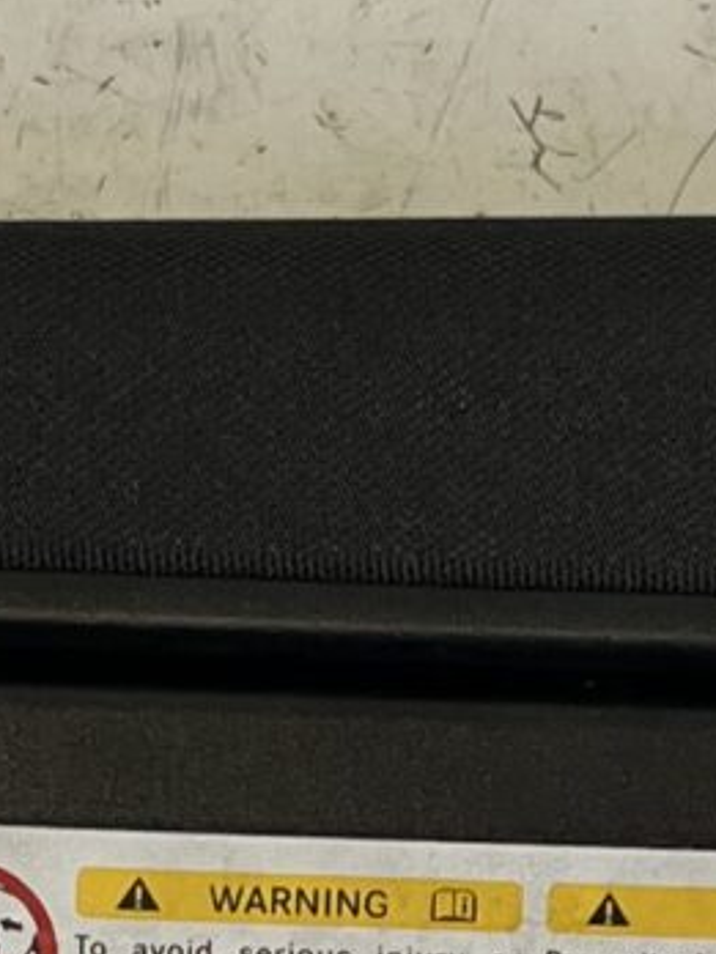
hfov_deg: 7.8
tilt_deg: -78.9
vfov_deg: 9.9
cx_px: 535
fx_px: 5268
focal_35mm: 191
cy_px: 1601
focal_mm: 5.1
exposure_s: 1/100
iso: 80
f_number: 1.6
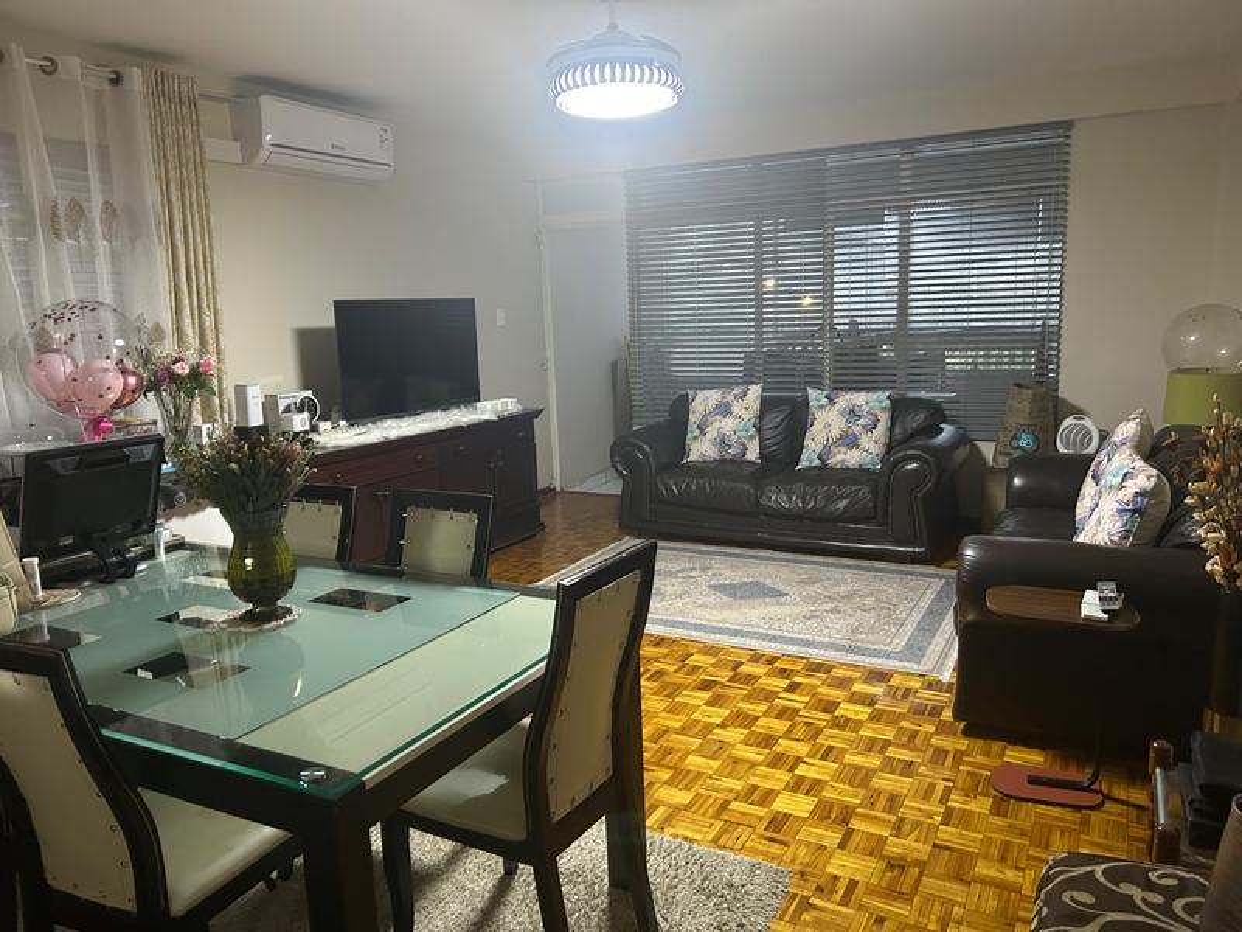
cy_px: 466
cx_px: 621
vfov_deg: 53.1
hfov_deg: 67.3
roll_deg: +2.4
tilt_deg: -9.6
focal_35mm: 26
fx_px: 933
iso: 400
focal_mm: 5.7
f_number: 1.5
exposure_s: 1/33
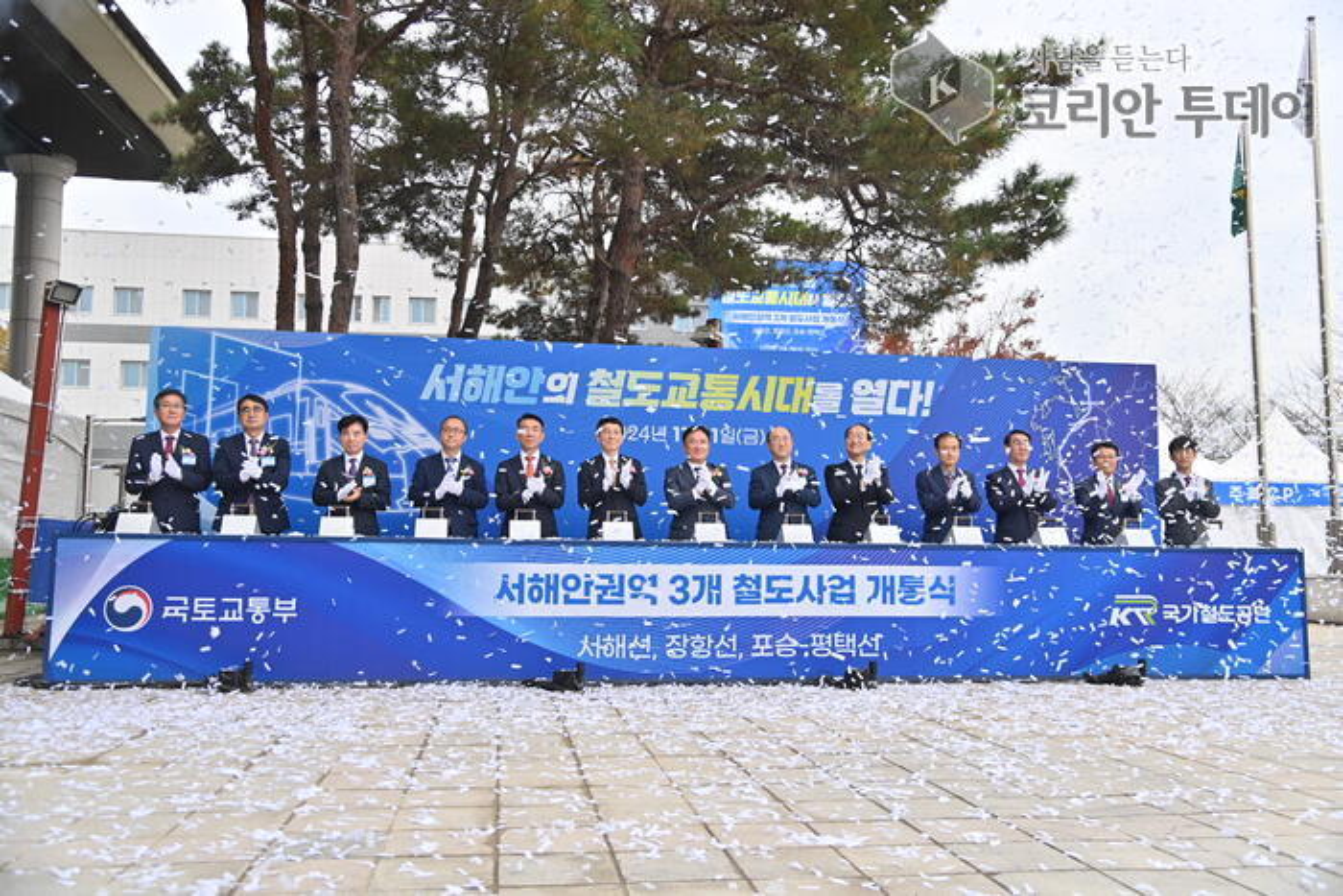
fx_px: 1157
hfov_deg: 60.3
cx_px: 672
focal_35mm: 31
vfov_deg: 42.3
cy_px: 448
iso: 200
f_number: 4
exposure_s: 1/200
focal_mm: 31
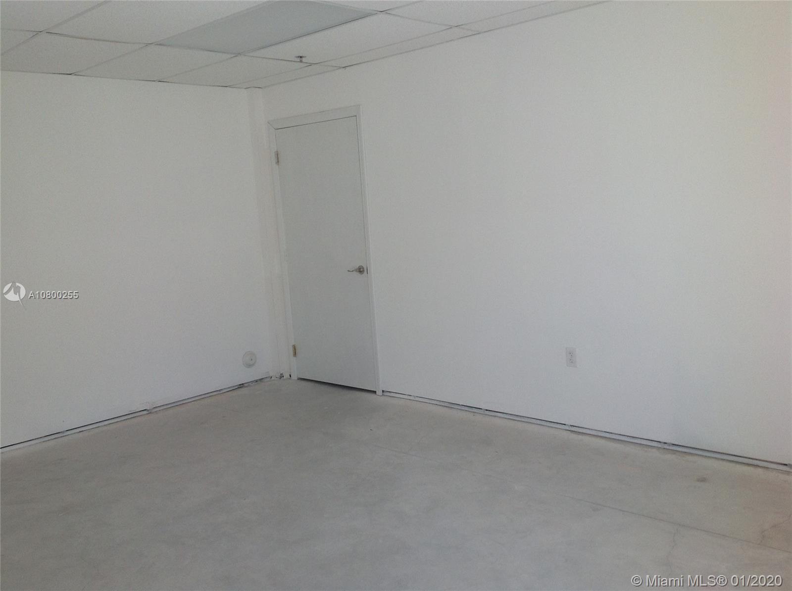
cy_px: 296
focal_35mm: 35
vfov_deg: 40.6
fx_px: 799
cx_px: 396
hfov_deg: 52.7
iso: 80
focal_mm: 4.28
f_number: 2.4
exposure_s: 1/120
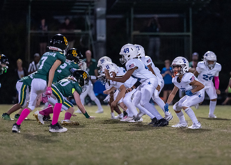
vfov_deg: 6.1
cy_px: 86
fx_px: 1539
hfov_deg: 8.6
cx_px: 157
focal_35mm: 235
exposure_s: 1/1000
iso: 4000
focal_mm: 135
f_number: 1.8
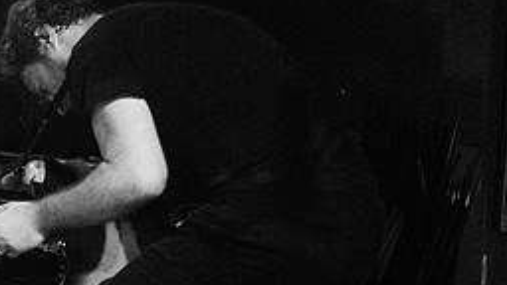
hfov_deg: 18.3
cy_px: 246
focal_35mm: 114
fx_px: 1533
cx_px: 8
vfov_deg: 10.6
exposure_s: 1/80
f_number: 3.2
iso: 6400
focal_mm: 48
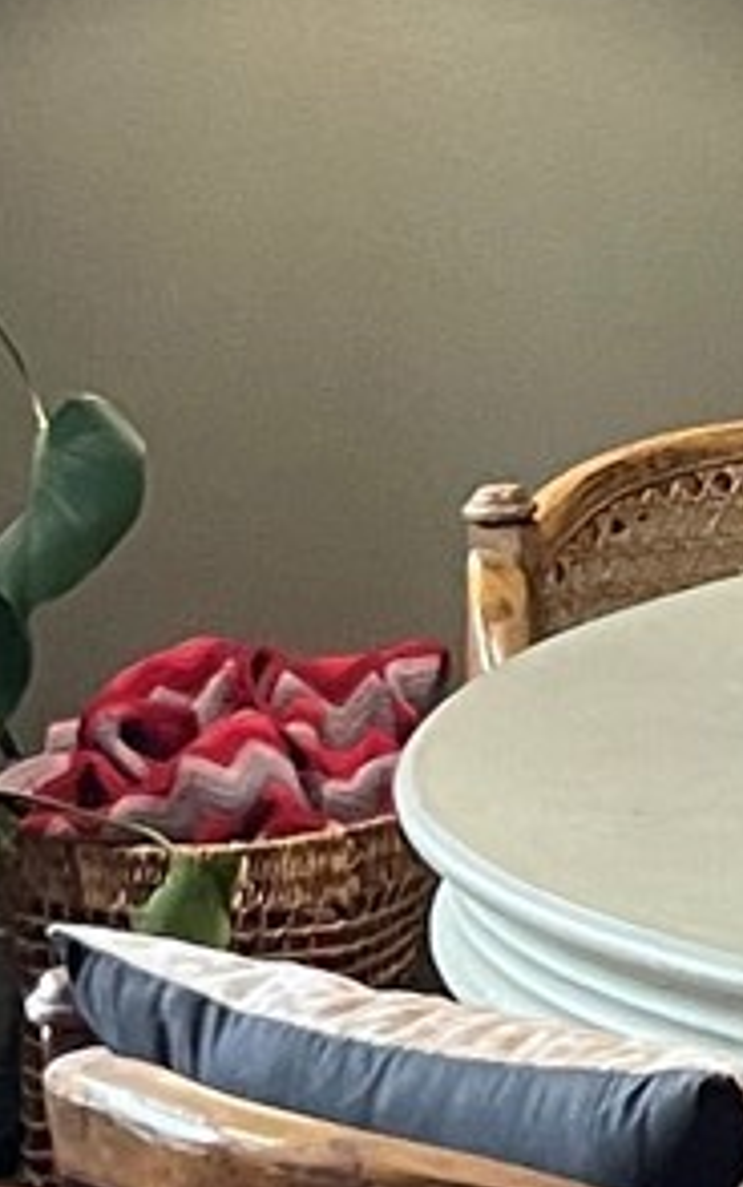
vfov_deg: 12.0
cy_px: 0
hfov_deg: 7.2
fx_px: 5599
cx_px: 1603
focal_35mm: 173
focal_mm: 5.1
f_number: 1.6
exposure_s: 1/60
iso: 400
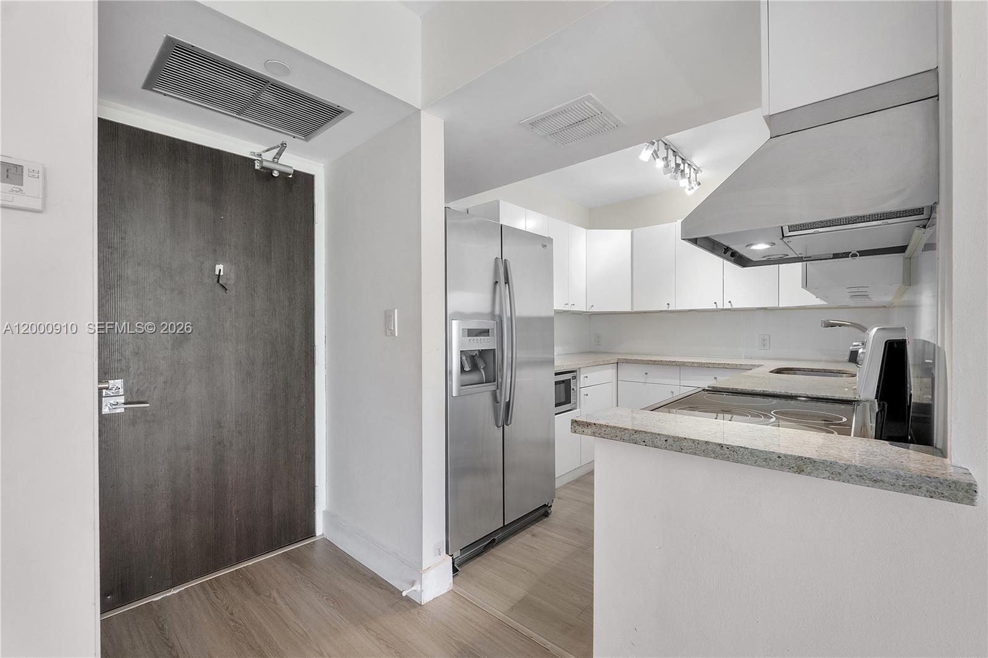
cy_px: 329
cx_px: 494
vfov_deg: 77.3
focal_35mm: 15
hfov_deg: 100.4
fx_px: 412
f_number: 8
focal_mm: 10
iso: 800
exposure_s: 1/13
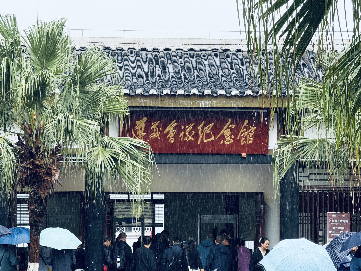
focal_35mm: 120
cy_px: 136
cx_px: 180
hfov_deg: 16.4
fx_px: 1251
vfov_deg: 12.3
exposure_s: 1/99
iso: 80
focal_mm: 15.66
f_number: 2.8
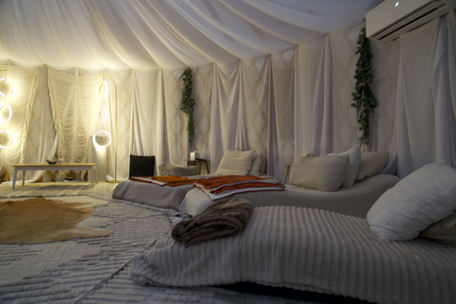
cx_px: 228
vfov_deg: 53.2
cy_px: 152
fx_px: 304
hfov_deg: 73.7
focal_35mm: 24
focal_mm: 24
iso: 1000
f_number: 4
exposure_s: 1/30
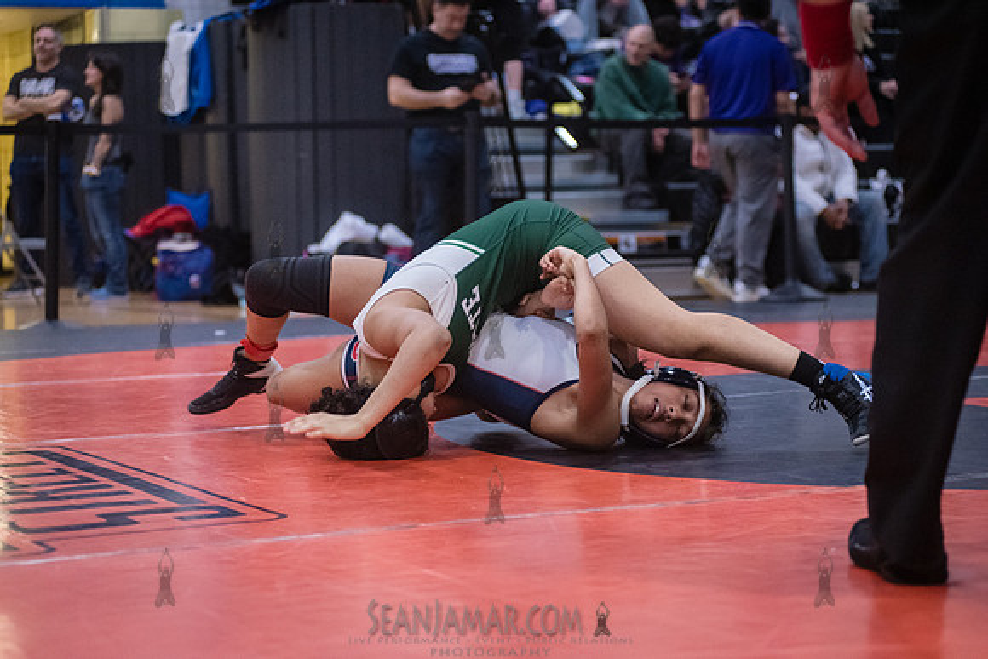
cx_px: 494
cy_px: 330
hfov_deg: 25.4
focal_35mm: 80
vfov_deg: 17.1
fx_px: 2196
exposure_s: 1/500
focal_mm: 80
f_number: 3.2
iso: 8000
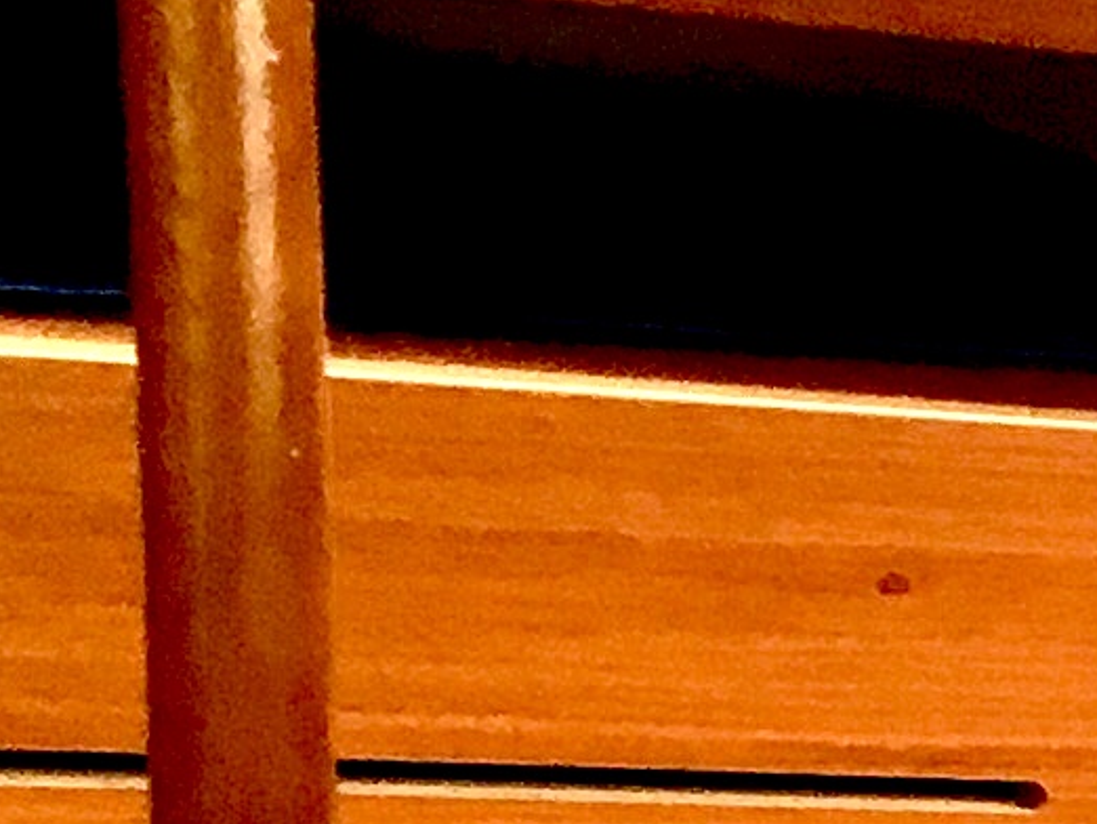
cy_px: 3174
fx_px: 7102
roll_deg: -12.2
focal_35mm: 224
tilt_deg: -24.1
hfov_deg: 7.8
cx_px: 3144
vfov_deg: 5.8
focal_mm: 4.15
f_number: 2.2
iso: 25
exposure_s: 1/33
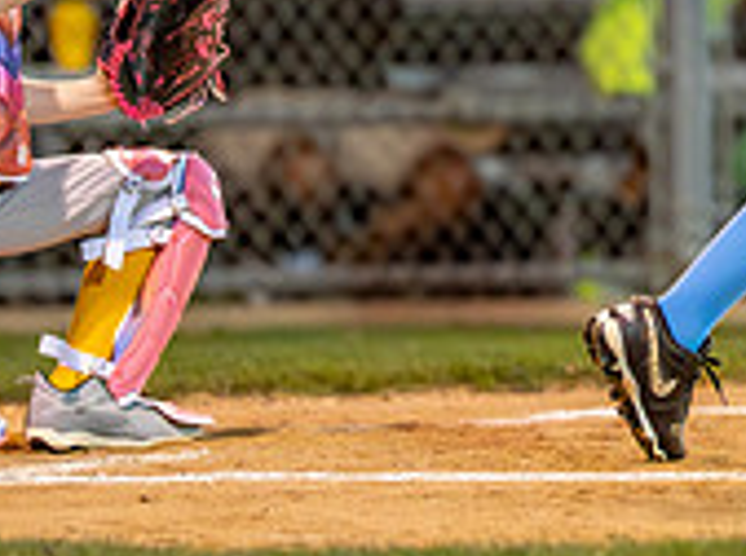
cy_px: -269
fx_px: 15828
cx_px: 967
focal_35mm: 736
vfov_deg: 2.0
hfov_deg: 2.7
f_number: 1.8
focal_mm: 135
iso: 6400
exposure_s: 1/1250
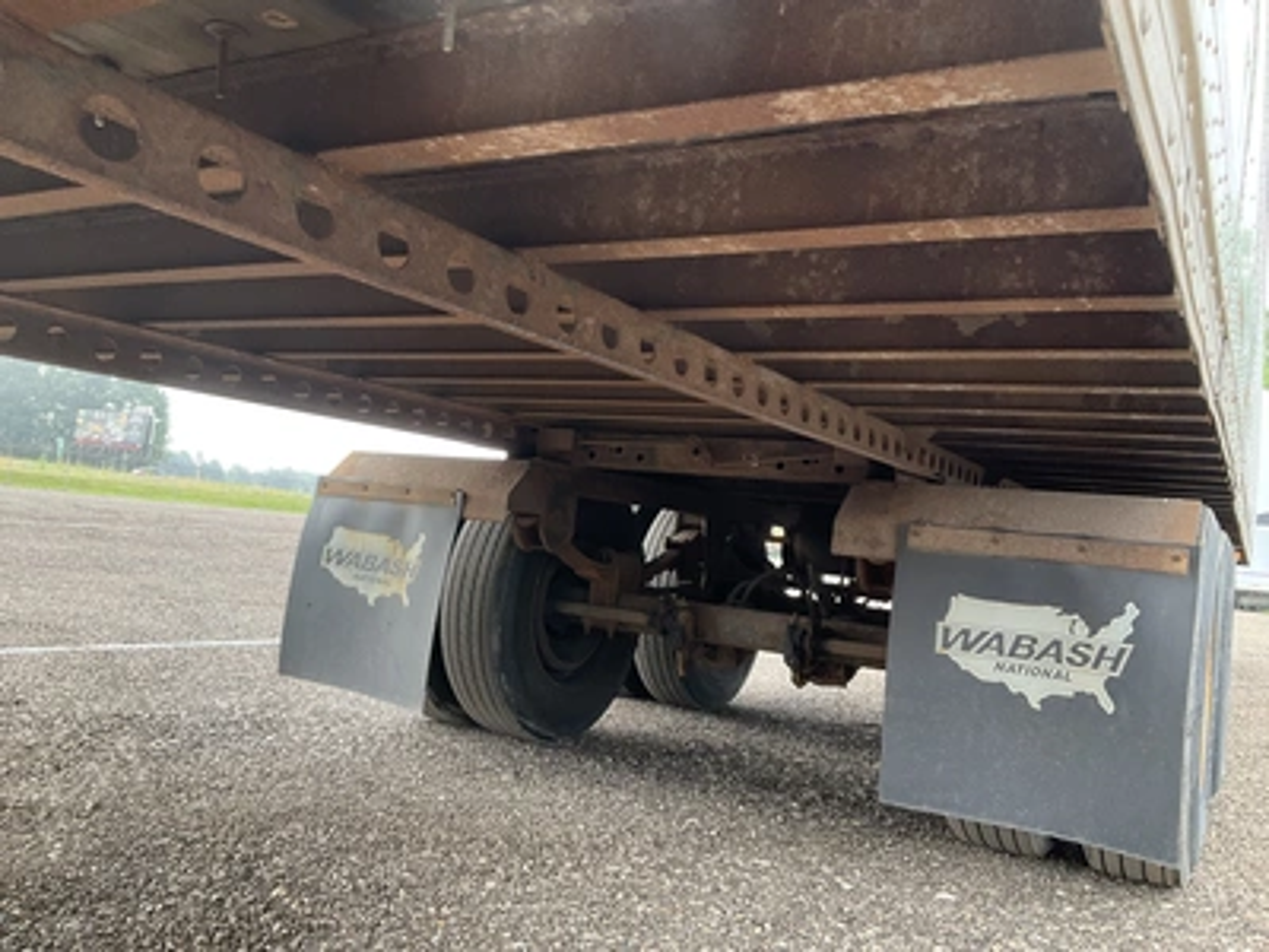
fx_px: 1063
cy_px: 476
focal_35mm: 29
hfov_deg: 61.7
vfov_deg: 48.2
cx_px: 634
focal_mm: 3
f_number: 1.8
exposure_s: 1/122
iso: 32
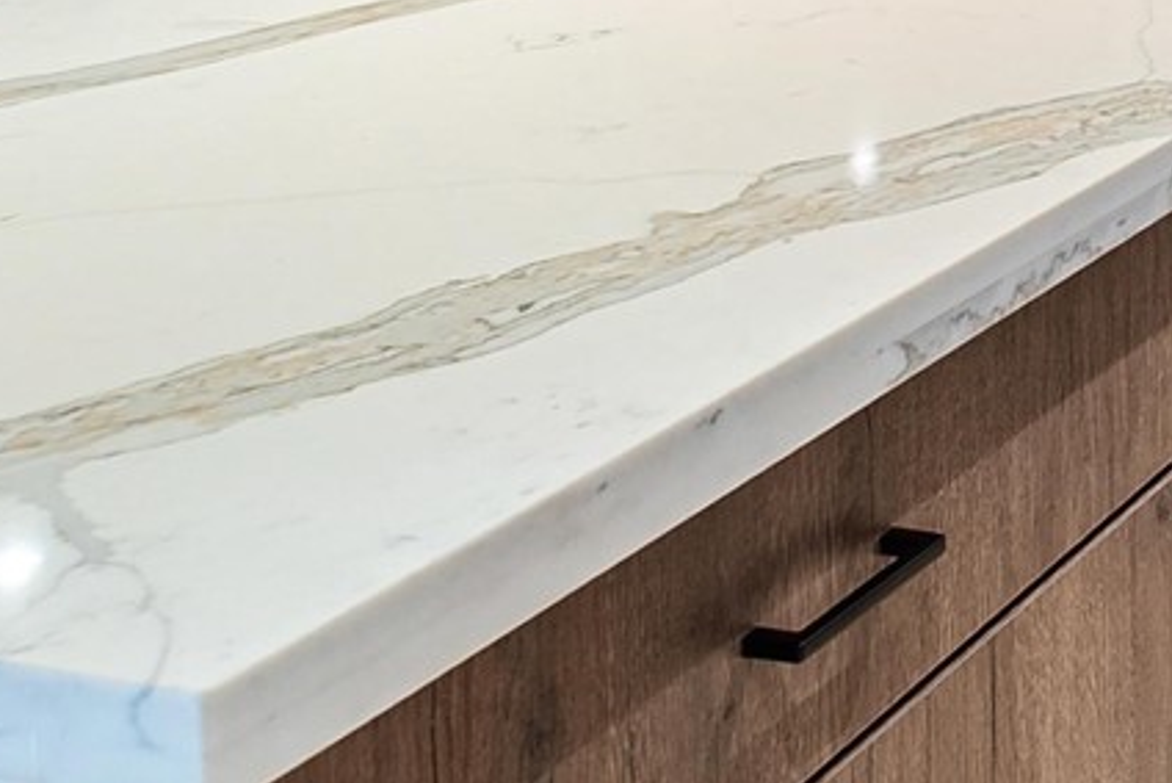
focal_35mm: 56
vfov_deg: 19.5
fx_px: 1824
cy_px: -528
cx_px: 1838
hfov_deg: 25.2
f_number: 5
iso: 100
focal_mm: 7
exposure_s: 1/4
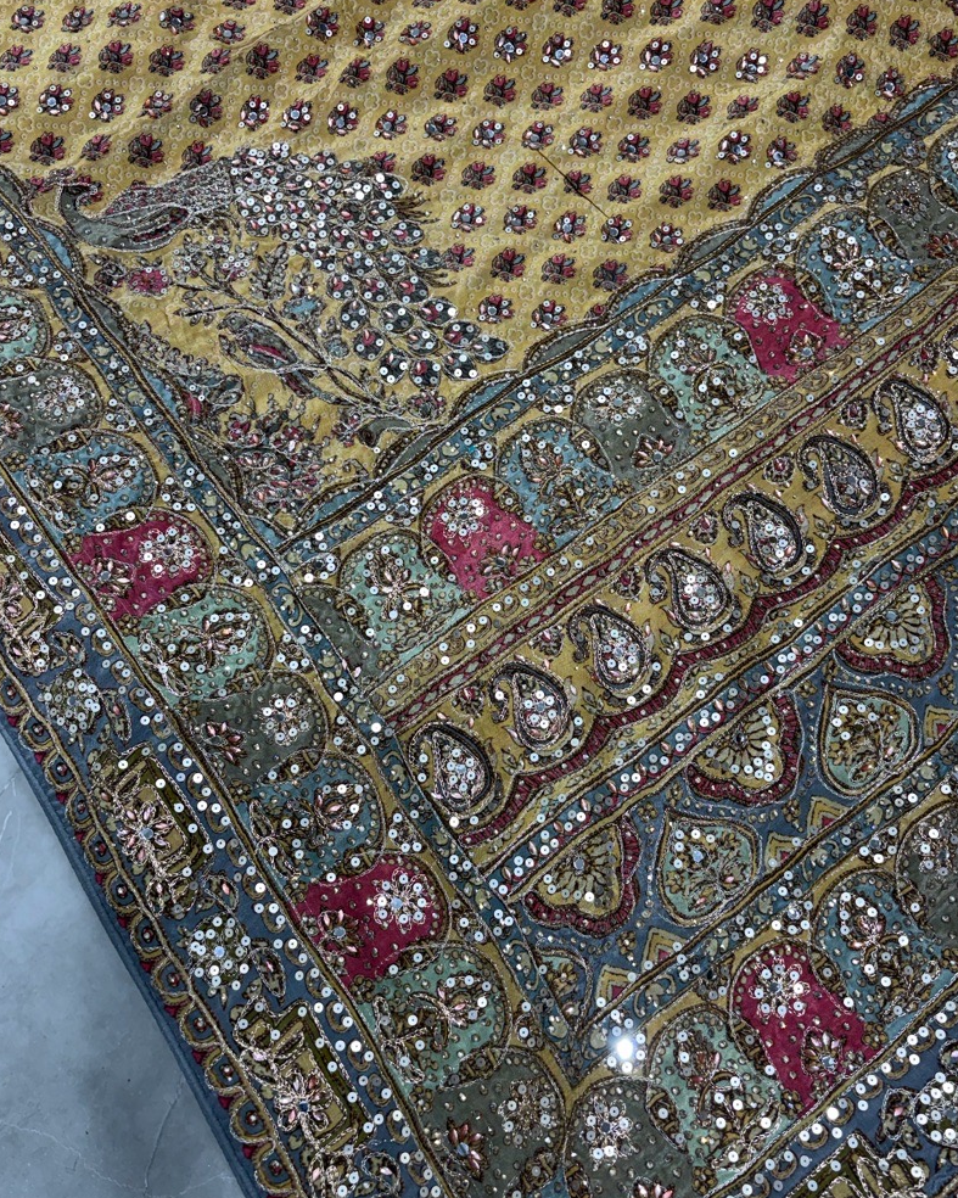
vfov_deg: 54.2
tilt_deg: -73.4
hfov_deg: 44.5
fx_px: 1170
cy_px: 601
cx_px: 483
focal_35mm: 33
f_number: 1.6
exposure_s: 1/121
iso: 32
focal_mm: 5.96
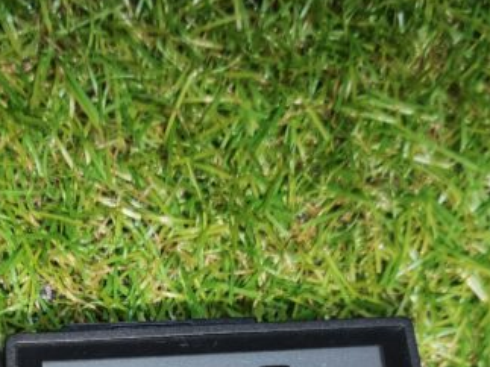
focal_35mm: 73
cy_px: 566
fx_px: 1033
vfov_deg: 17.8
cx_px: 108
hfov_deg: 26.3
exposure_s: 1/40
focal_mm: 6.62
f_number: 1.67
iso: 200
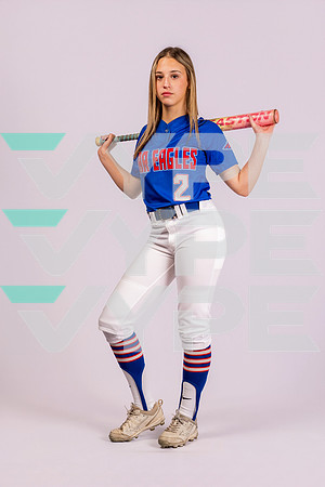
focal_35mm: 55
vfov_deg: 36.2
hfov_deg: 24.6
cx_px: 162
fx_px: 745
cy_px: 244
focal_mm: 55
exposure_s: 1/250
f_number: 11
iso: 320
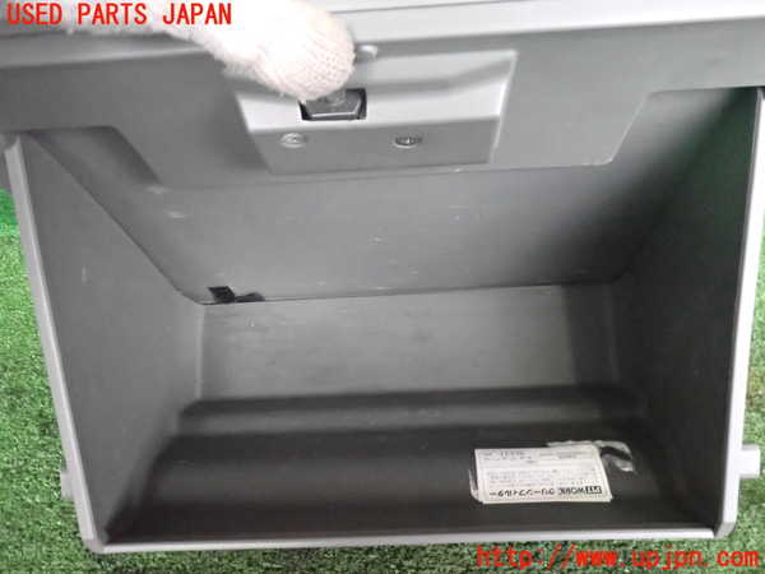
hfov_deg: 60.0
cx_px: 382
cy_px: 287
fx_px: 663
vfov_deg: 46.8
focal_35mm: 30
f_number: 2.3
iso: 3200
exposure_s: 1/640
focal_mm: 5.4
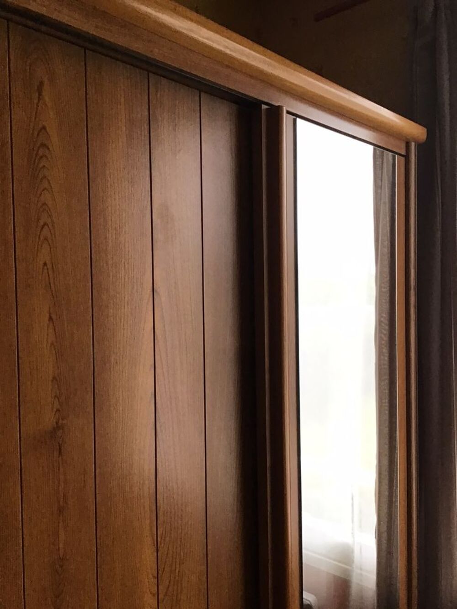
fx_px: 546
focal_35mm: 31
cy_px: 304
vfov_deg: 58.3
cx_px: 228
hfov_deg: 45.4
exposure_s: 1/33
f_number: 2.4
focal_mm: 3.3
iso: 50
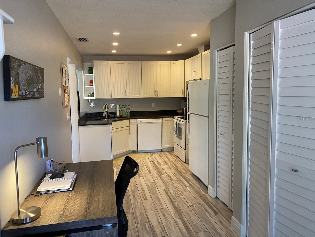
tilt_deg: -5.0
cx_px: 158
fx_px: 237
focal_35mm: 26
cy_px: 118
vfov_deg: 53.1
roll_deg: +0.6
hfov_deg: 67.3
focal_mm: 4.25
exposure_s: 1/60
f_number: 1.8
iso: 125
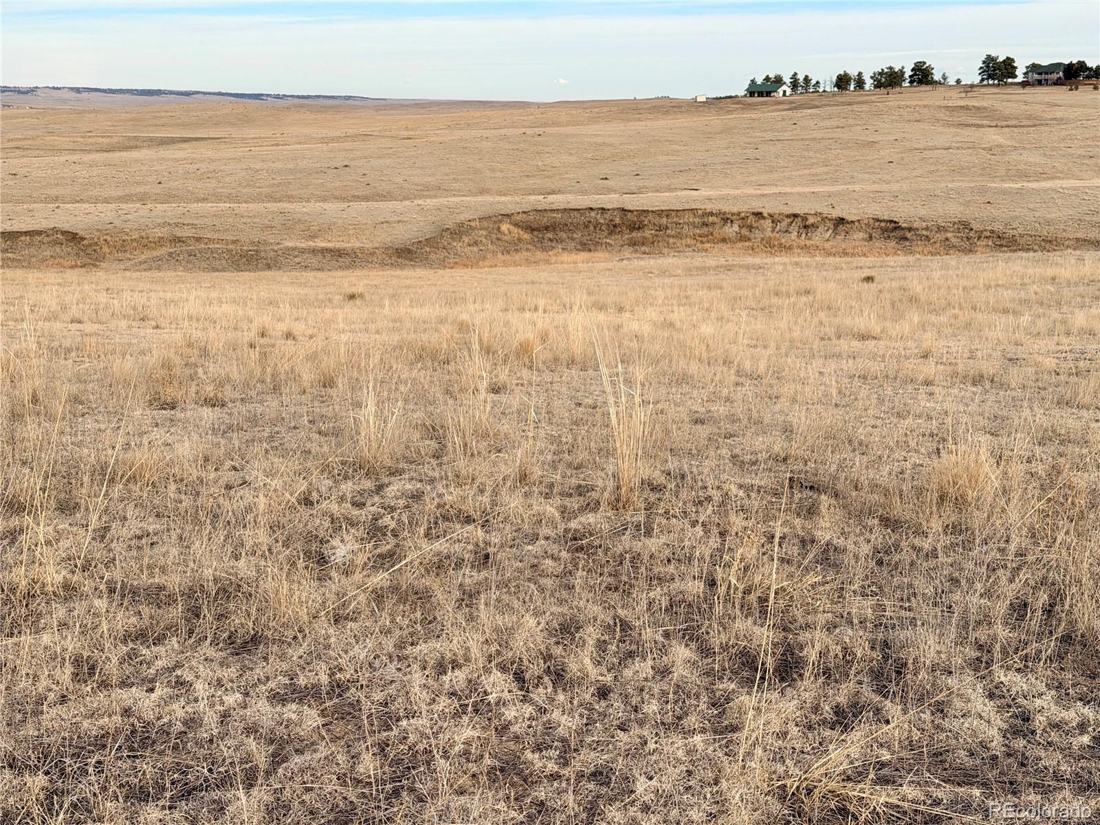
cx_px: 550
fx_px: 1525
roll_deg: +0.2
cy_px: 412
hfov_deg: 39.7
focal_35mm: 48
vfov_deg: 30.3
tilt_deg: -12.2
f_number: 1.78
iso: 64
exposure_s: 1/3096
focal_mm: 6.76
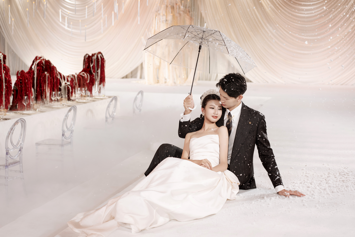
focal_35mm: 55
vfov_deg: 24.6
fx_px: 542
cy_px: 118
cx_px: 178
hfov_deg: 36.2
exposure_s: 1/200
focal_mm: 55
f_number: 3.2
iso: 125
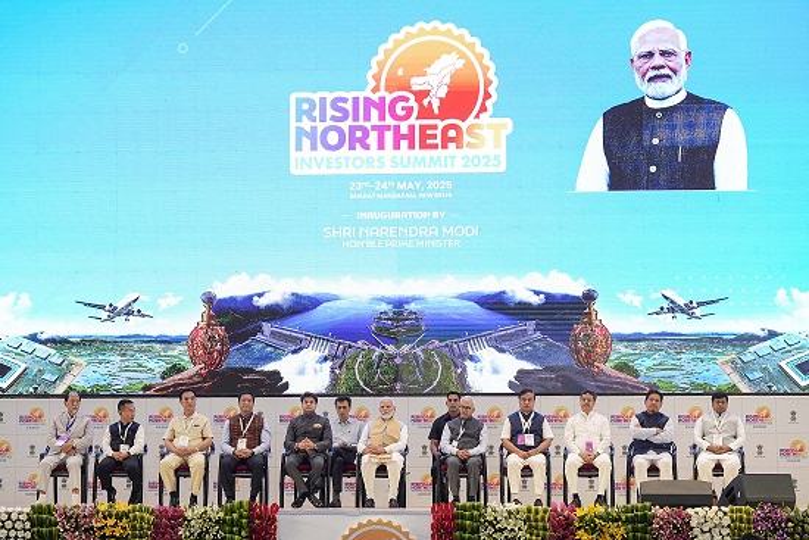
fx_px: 2405
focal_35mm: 107
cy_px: 270
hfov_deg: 19.1
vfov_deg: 12.8
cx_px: 404
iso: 2500
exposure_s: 1/160
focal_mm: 107
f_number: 4
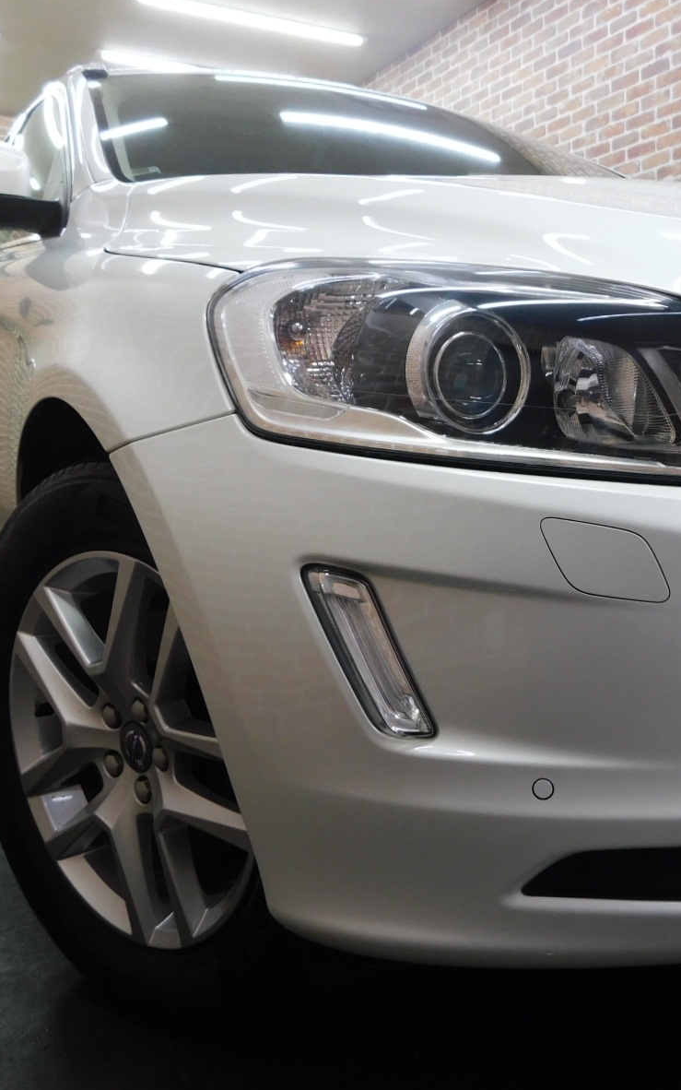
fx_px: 980
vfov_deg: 58.1
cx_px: 538
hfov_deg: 37.1
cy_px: 550
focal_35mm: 33
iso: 180
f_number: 3
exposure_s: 1/30
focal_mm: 4
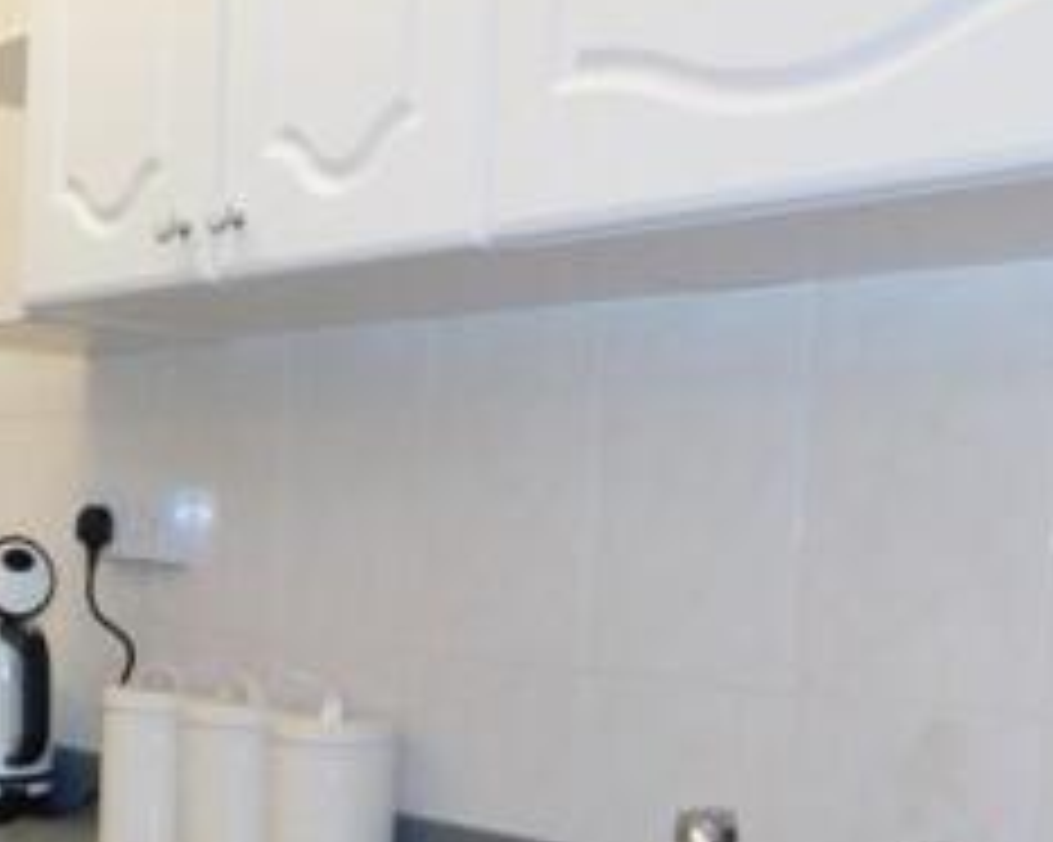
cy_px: 637
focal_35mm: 56
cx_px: 155
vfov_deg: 26.7
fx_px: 1744
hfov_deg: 32.3
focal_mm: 4
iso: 200
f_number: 3
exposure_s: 1/30
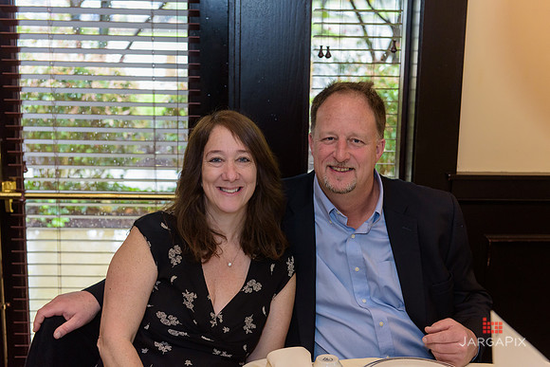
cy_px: 184
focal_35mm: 55
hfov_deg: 36.2
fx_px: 840
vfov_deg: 24.6
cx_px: 275
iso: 1600
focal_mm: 55
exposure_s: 1/125
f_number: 3.2
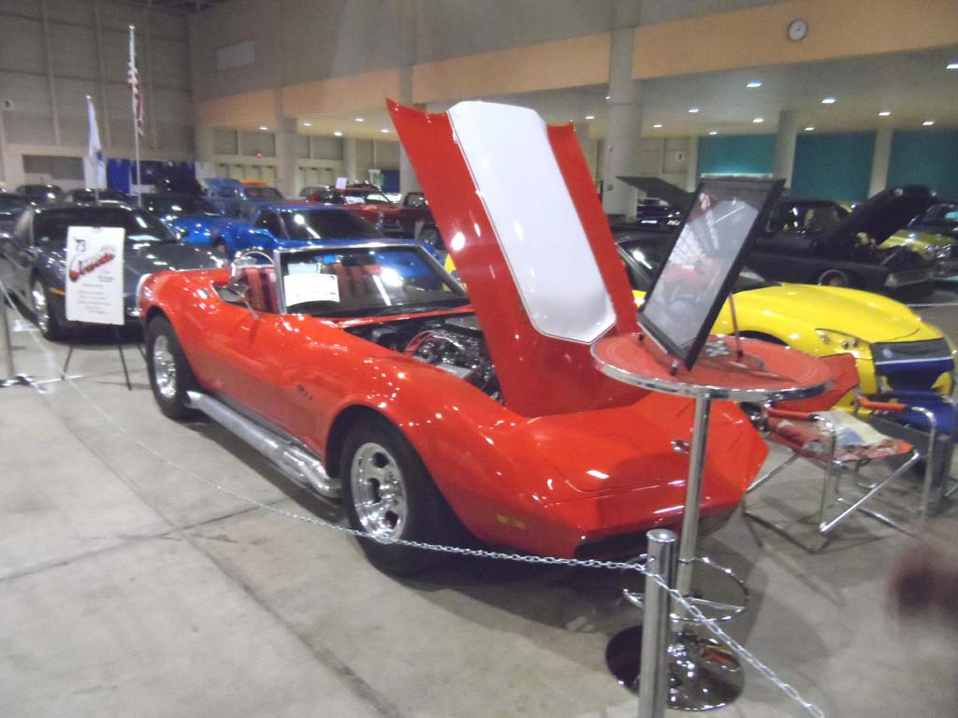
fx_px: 664
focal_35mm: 24
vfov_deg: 56.8
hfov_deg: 71.6
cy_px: 359
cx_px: 479
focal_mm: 4
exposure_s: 1/30
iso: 800
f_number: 3.2
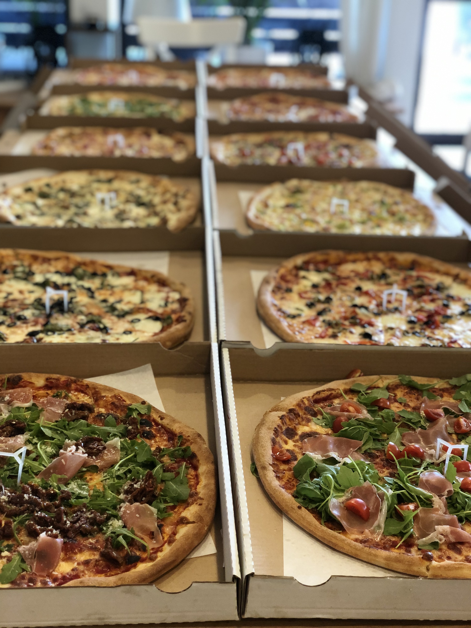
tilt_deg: -22.9
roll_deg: -2.3
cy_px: 314
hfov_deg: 28.0
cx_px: 236
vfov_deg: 36.8
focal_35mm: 52
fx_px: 943
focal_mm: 6
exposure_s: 1/33
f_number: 2.4
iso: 125
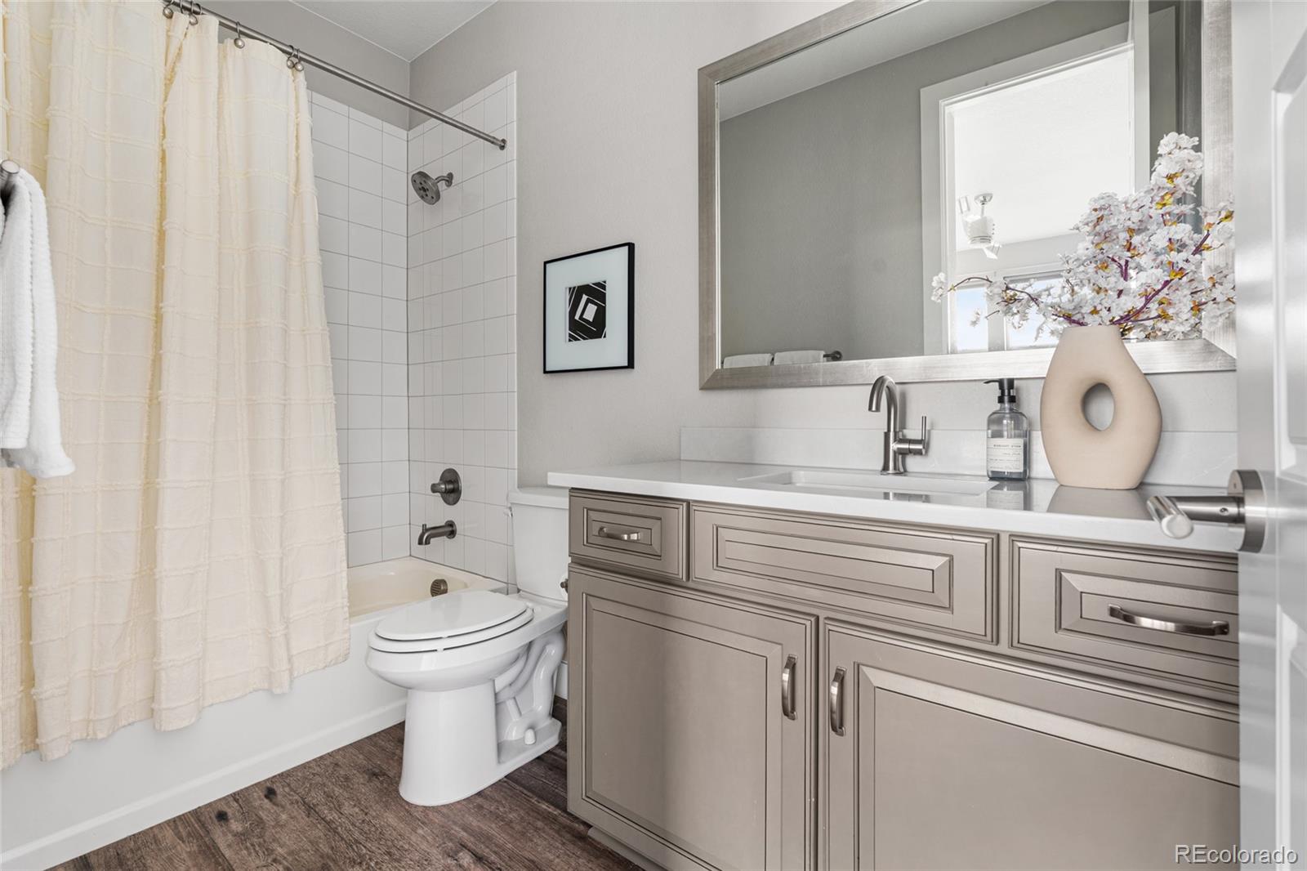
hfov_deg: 96.7
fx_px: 581
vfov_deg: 73.7
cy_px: 436
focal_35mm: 16
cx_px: 654
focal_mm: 16
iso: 100
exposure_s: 2
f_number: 8
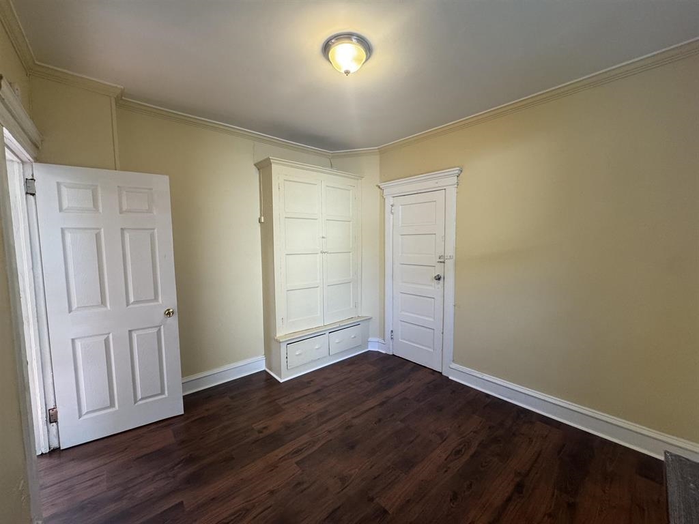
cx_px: 350
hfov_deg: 102.1
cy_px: 262
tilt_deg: -4.3
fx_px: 283
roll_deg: +0.6
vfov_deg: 85.7
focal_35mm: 14
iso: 200
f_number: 2.2
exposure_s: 1/120
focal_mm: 2.22
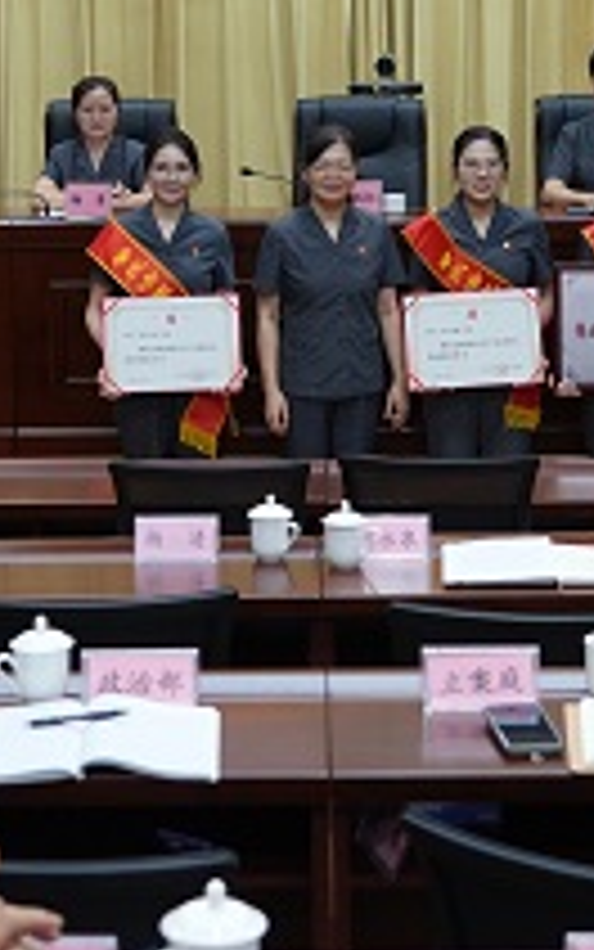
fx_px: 2252
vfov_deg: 23.5
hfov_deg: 15.0
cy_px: 207
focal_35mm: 87
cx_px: 315
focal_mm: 30
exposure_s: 1/200
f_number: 4
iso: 1250
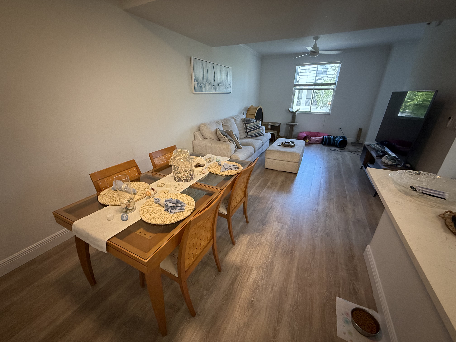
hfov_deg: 102.1
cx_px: 228
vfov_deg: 85.7
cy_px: 171
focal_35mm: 14
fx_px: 184
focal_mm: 2.22
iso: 400
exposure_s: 1/120
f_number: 2.2
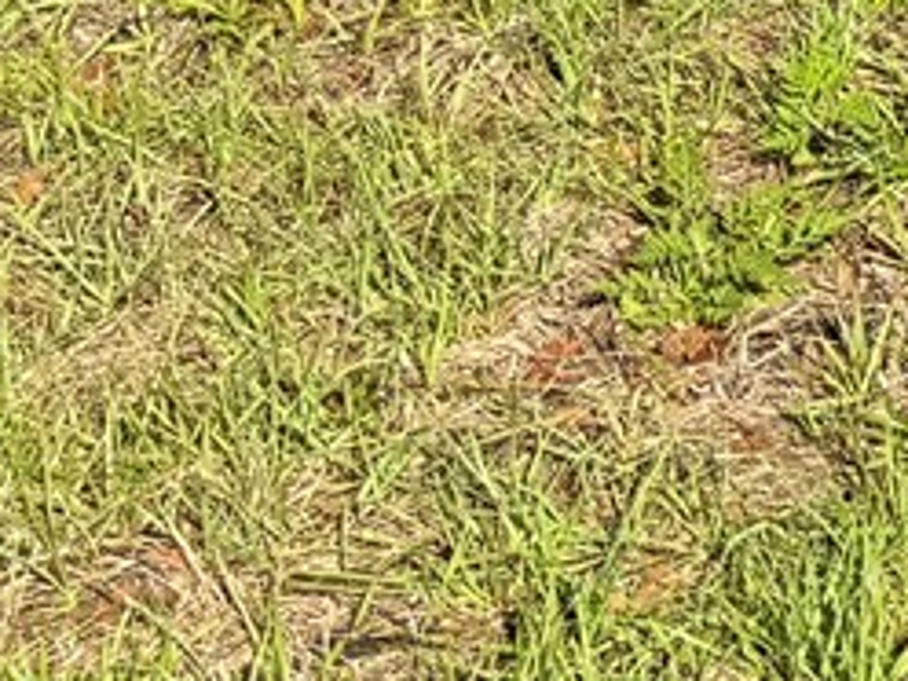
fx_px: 4066
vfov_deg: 8.8
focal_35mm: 155
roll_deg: +0.4
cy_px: -879
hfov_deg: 11.3
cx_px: 1944
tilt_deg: -7.9
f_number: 1.78
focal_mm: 6.76
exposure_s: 1/3021
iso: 80
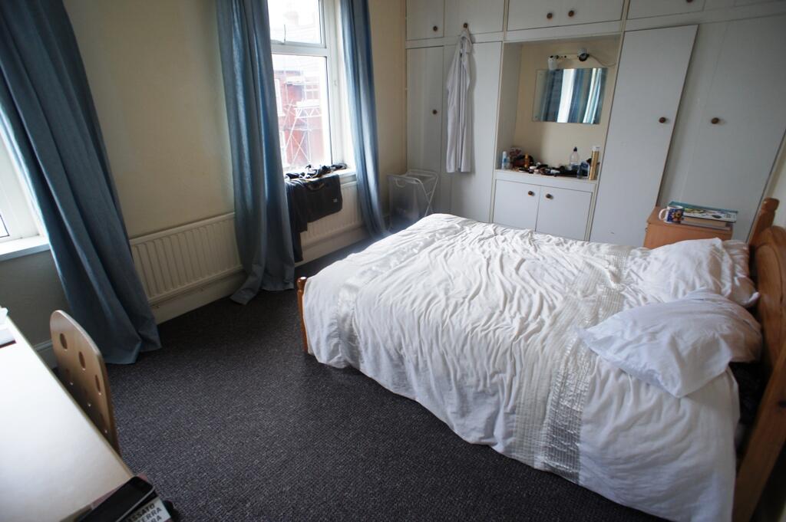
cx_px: 393
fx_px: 524
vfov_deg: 53.1
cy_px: 261
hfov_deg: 73.8
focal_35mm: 24
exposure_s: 1/40
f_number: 3.5
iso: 200
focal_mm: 16
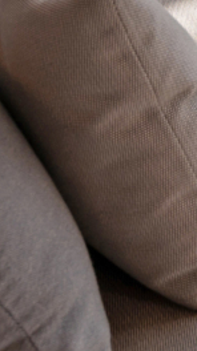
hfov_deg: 7.3
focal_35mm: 135
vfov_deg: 13.4
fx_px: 1257
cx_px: 705
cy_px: -372
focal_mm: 17
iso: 100
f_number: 5
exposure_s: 1/100
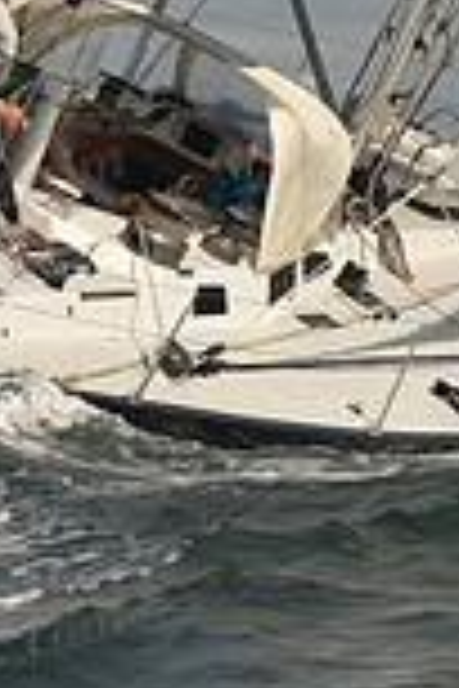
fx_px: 5068
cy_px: -70
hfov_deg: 5.2
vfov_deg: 7.7
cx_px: 360
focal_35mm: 265
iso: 320
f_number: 8
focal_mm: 70
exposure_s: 1/1000
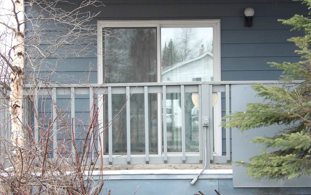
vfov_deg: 14.4
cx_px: 154
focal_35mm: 91
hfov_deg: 22.8
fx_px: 771
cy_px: 89
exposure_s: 1/100
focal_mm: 15.3
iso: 128
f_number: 4.1
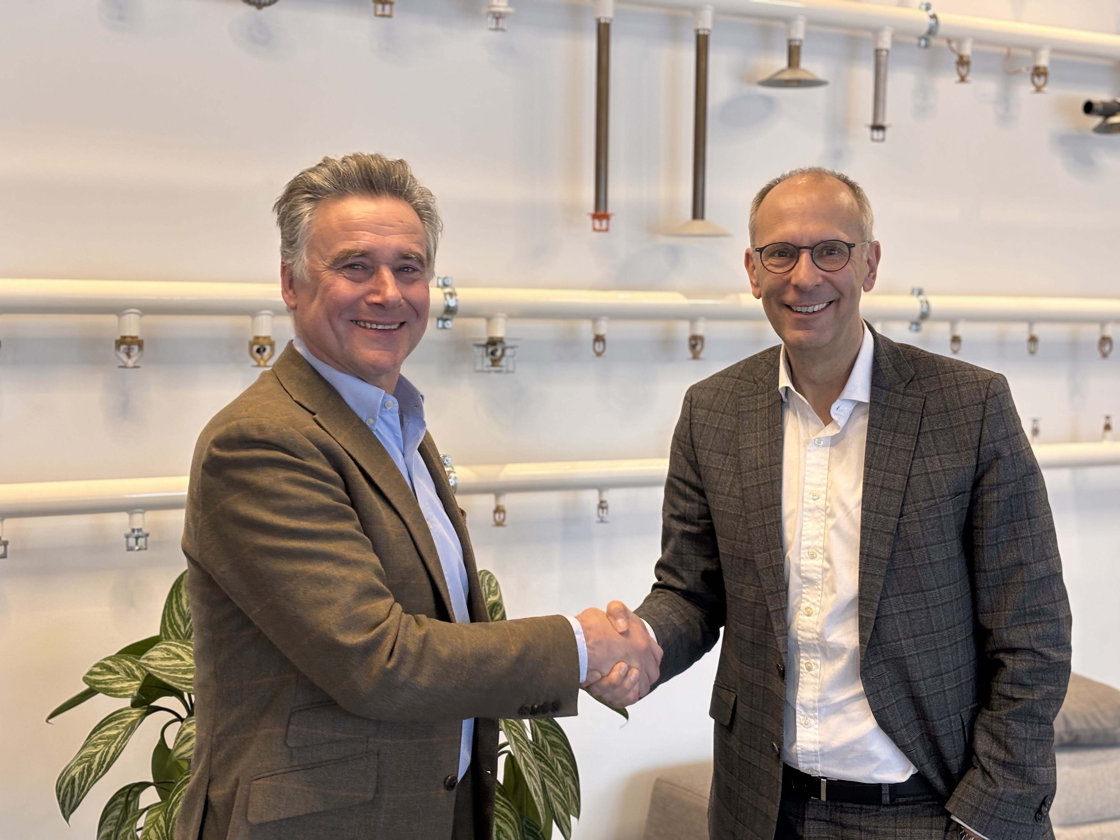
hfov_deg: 36.8
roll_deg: -0.2
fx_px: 1682
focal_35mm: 52
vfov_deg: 28.0
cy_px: 420
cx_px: 560
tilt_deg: -2.1
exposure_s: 1/60
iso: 100
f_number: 1.6
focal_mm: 5.96
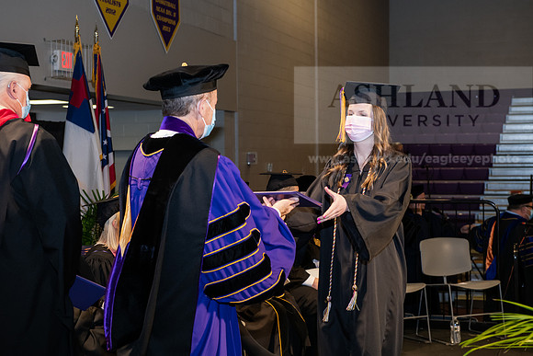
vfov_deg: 19.5
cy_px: 178
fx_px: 1037
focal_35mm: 70
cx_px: 266
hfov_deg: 28.8
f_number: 6.3
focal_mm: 70
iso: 1600
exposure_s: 1/200
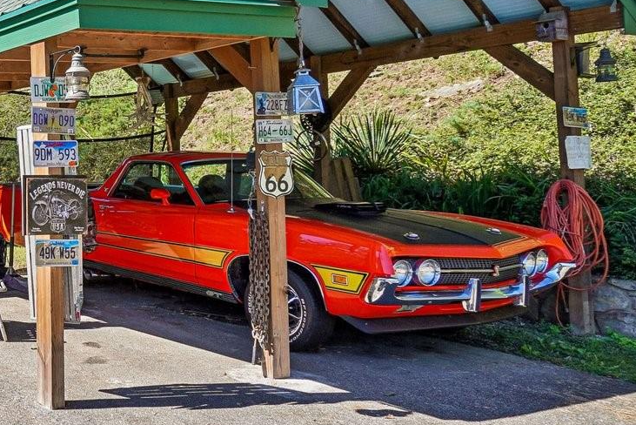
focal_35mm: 42
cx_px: -155
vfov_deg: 31.6
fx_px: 742
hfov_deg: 35.0
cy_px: 135
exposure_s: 1/100
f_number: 8
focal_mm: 10
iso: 100
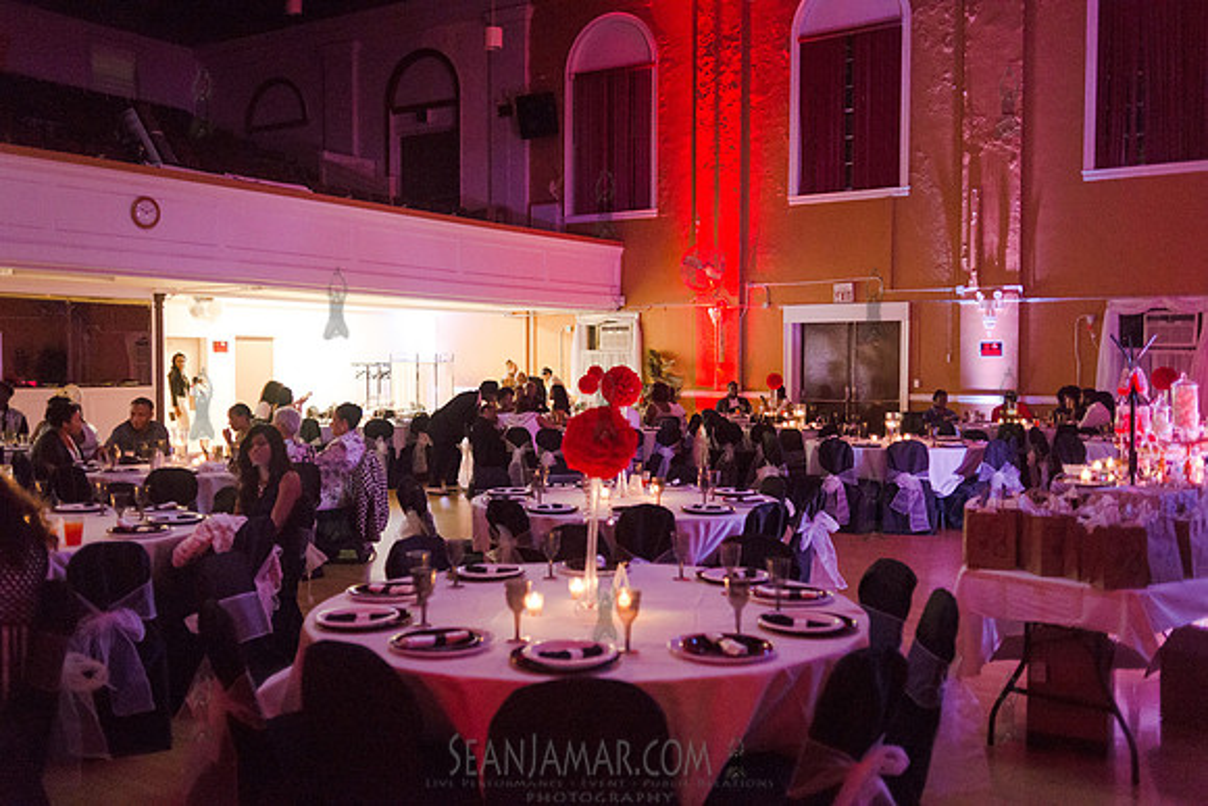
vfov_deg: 37.9
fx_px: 1175
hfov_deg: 54.4
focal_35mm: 35
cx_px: 604
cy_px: 403
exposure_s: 1/100
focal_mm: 35
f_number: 2.8
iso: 4000
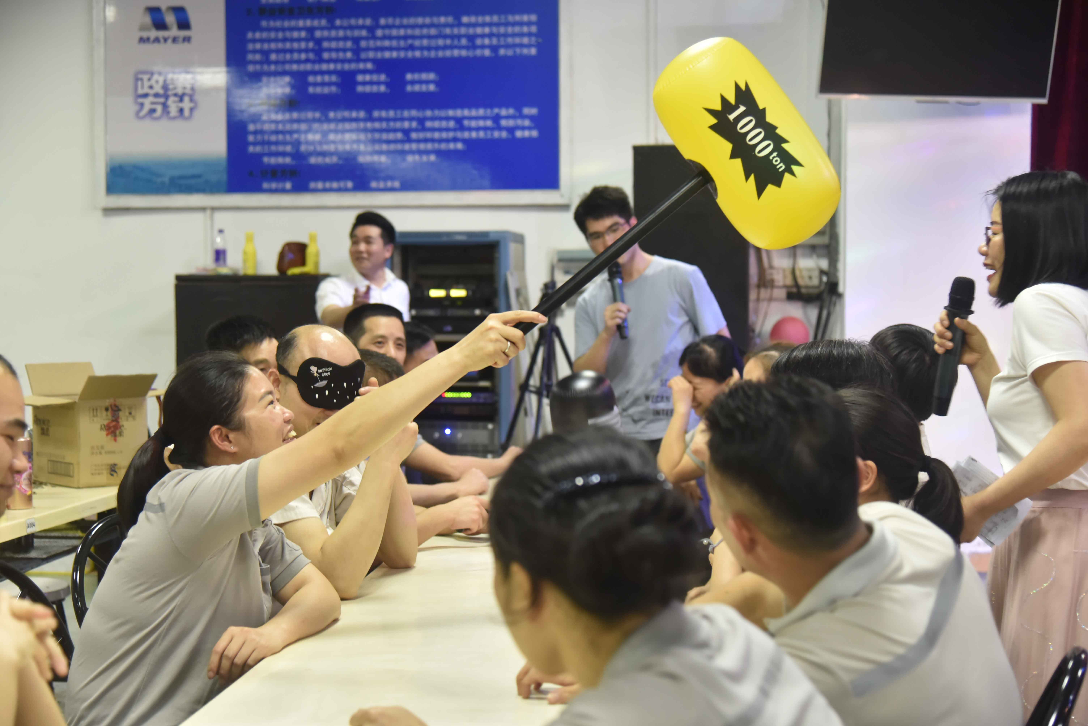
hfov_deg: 36.2
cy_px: 363
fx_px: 1663
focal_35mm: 55
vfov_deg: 24.6
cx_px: 544
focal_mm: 55
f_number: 4
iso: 2000
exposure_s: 1/60
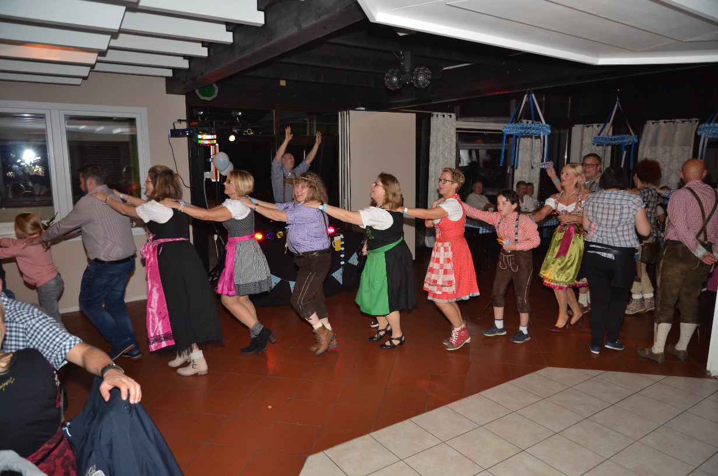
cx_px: 359
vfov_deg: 52.9
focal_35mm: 24
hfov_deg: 73.9
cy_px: 238
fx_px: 478
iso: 800
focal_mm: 16
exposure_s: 1/60
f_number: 4
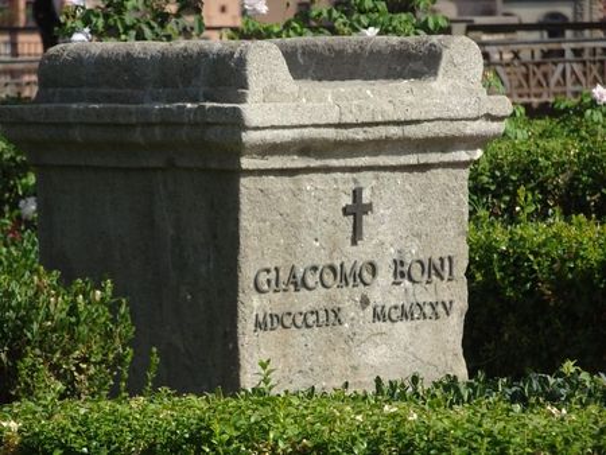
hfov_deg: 4.8
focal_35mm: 413
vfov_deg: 3.6
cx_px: 303
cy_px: 228
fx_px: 7234
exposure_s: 1/500
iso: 160
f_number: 6.3
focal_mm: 70.55
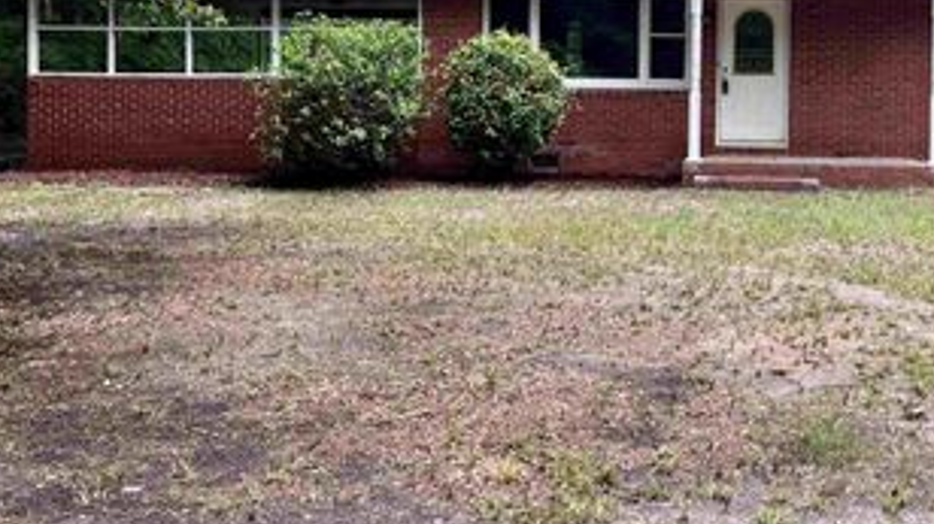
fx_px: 1139
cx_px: 710
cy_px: 94
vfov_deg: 25.4
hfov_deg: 43.1
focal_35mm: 46
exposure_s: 1/991
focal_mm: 5.7
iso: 50
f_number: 1.5
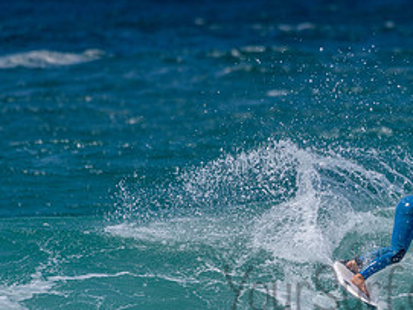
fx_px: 15074
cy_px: 212
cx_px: 362
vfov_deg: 1.2
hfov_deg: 1.6
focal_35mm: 1264
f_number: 5.6
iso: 90
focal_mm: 500
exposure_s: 1/2000
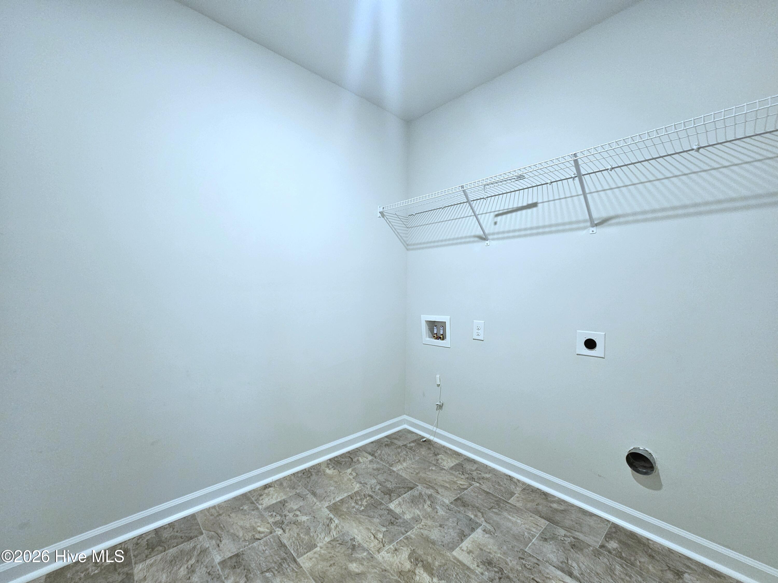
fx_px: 292
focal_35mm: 13
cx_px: 389
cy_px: 292
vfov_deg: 89.9
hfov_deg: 106.2
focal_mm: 2.2
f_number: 2.2
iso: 320
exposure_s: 1/40
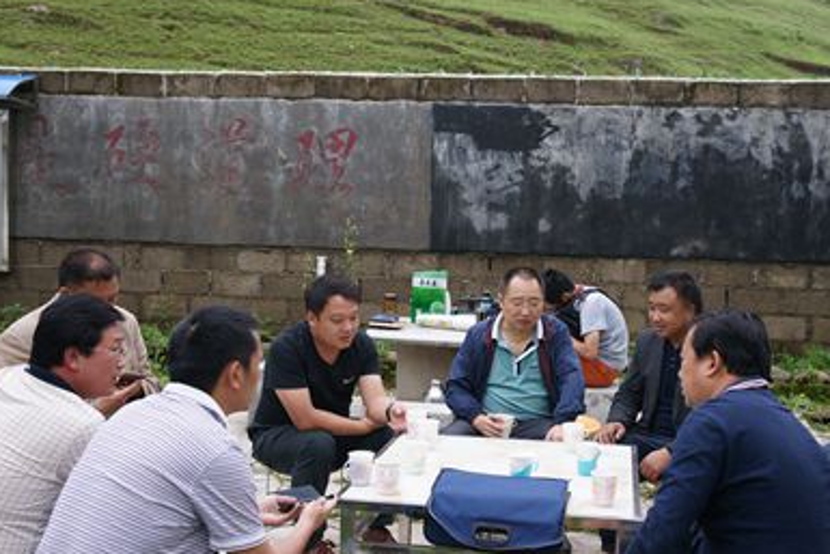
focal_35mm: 41
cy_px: 266
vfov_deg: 32.7
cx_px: 473
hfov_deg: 47.3
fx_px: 946
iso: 200
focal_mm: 35
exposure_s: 1/90
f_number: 5.6
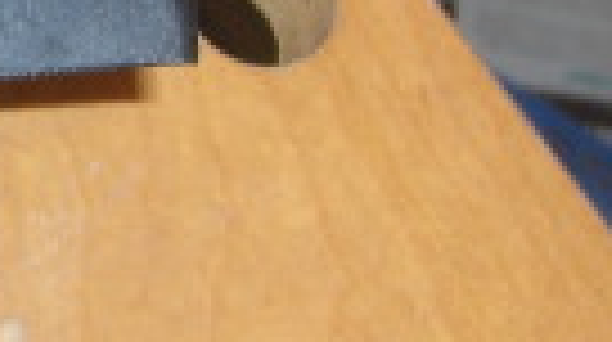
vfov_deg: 6.1
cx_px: -752
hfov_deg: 10.0
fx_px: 3159
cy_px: -162
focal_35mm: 195
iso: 80
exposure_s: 1/30
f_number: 4
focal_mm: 7.9
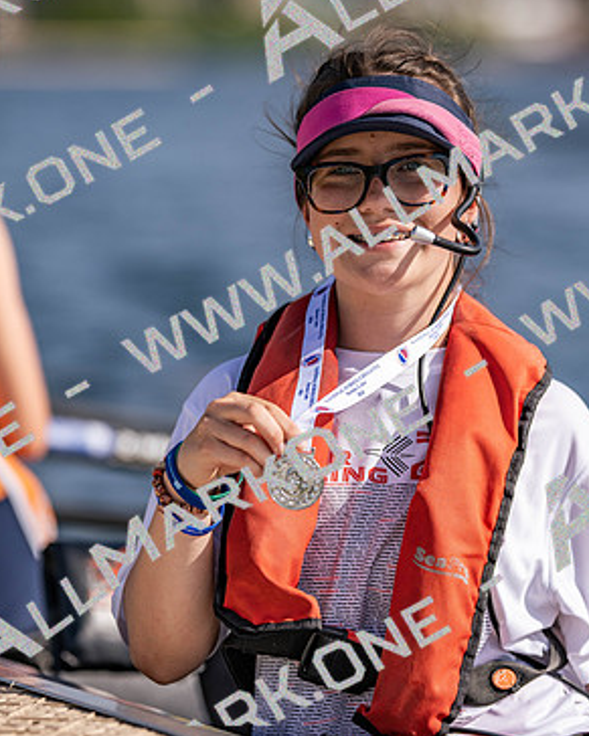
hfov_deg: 7.7
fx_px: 4403
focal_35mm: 202
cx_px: 372
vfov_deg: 9.6
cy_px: 379
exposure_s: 1/6400
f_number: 1.8
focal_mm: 135
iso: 64
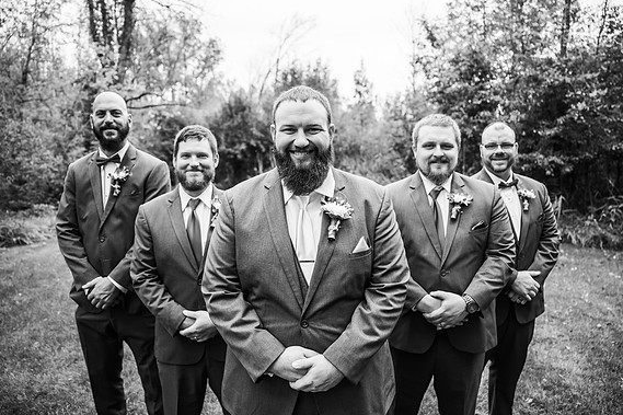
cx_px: 314
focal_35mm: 25
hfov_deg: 71.5
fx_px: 432
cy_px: 206
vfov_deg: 51.3
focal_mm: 24
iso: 500
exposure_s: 1/1000
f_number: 2.8
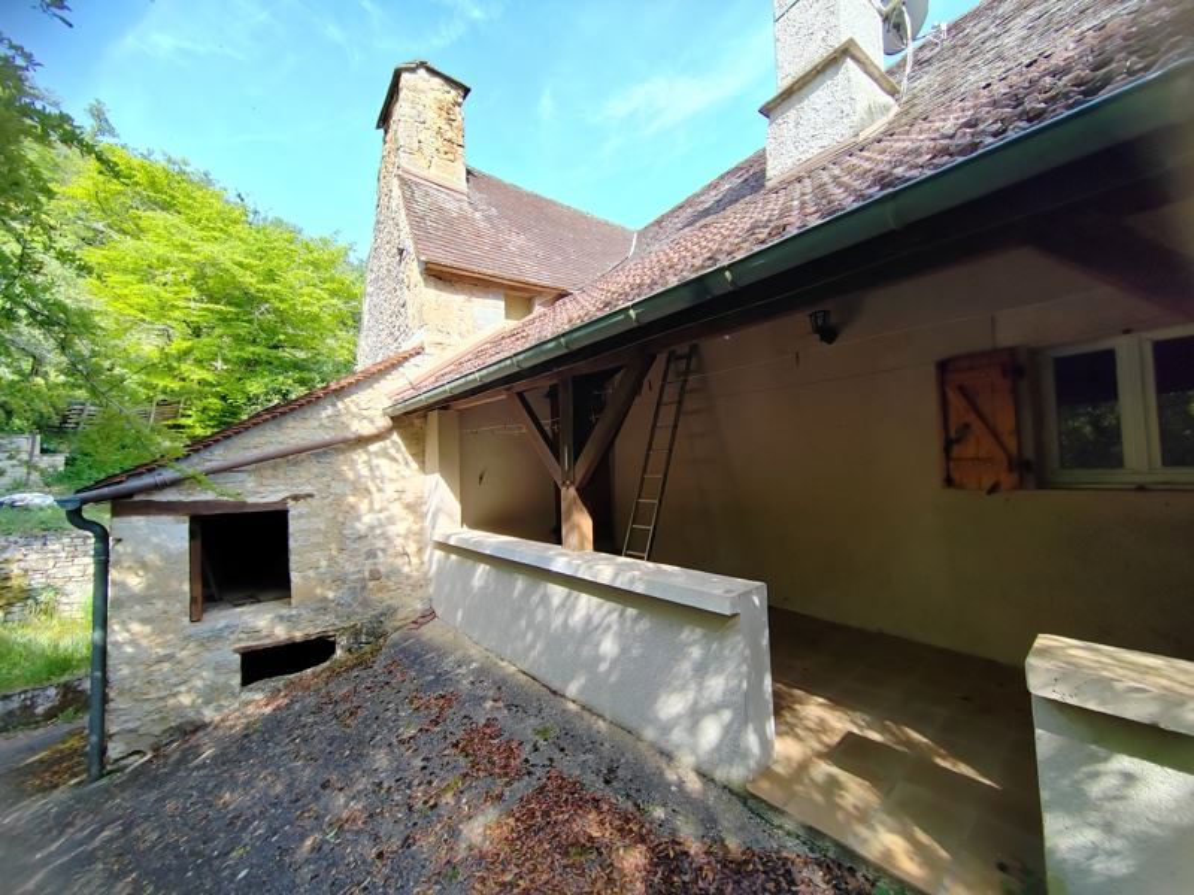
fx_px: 448
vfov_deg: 89.9
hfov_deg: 106.2
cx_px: 597
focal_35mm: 13
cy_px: 448
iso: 100
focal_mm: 2.16
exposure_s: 1/260
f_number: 2.2
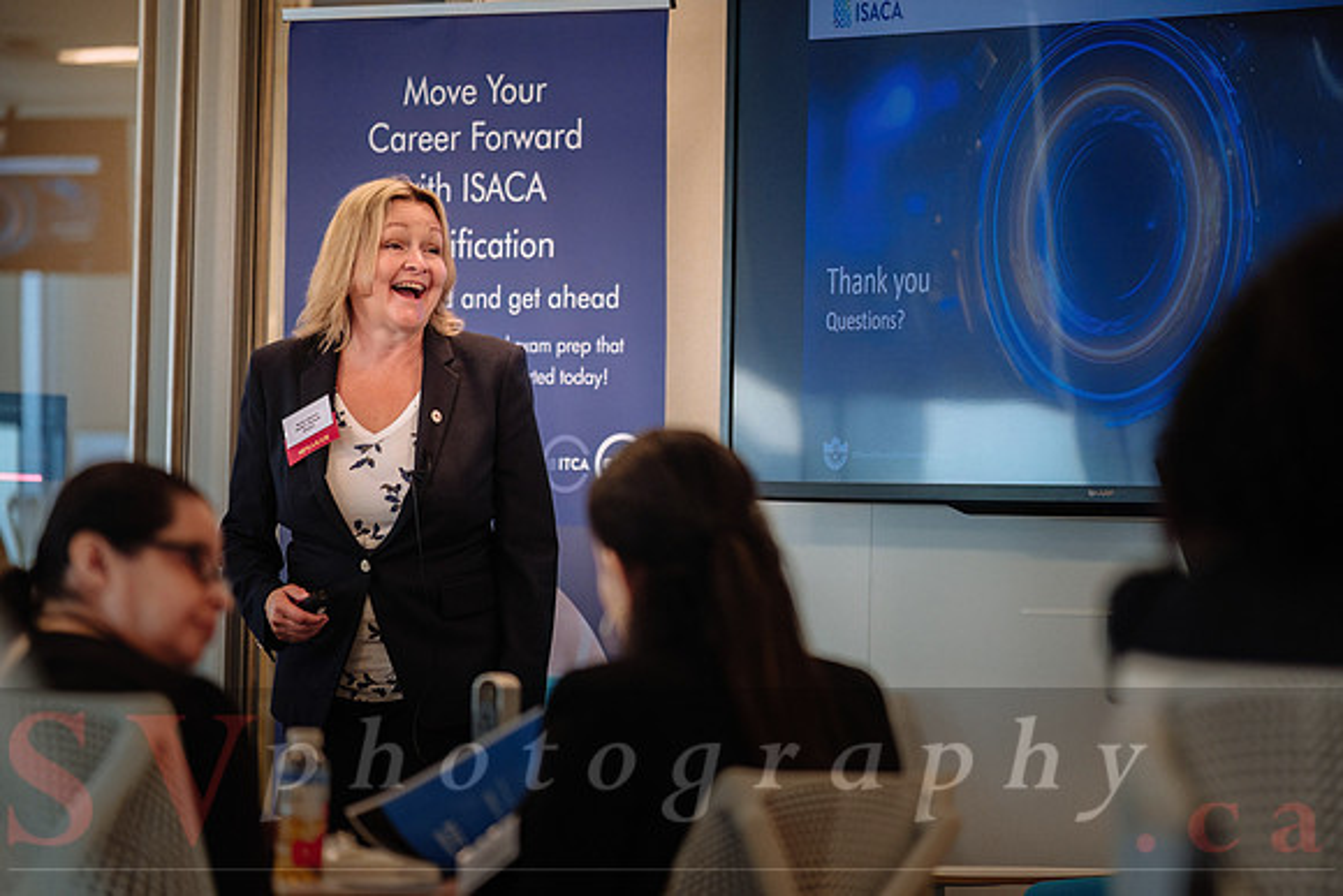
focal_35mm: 210
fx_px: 7836
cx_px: 672
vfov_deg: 6.5
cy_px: 448
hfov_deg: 9.8
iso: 800
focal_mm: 140
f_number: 2.8
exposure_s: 1/250
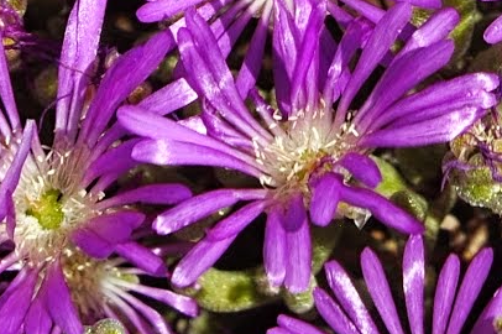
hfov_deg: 2.7
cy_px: -475
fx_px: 10533
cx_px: 592
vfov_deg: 1.8
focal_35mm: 756
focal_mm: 100
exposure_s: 1/1000
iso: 200
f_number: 8
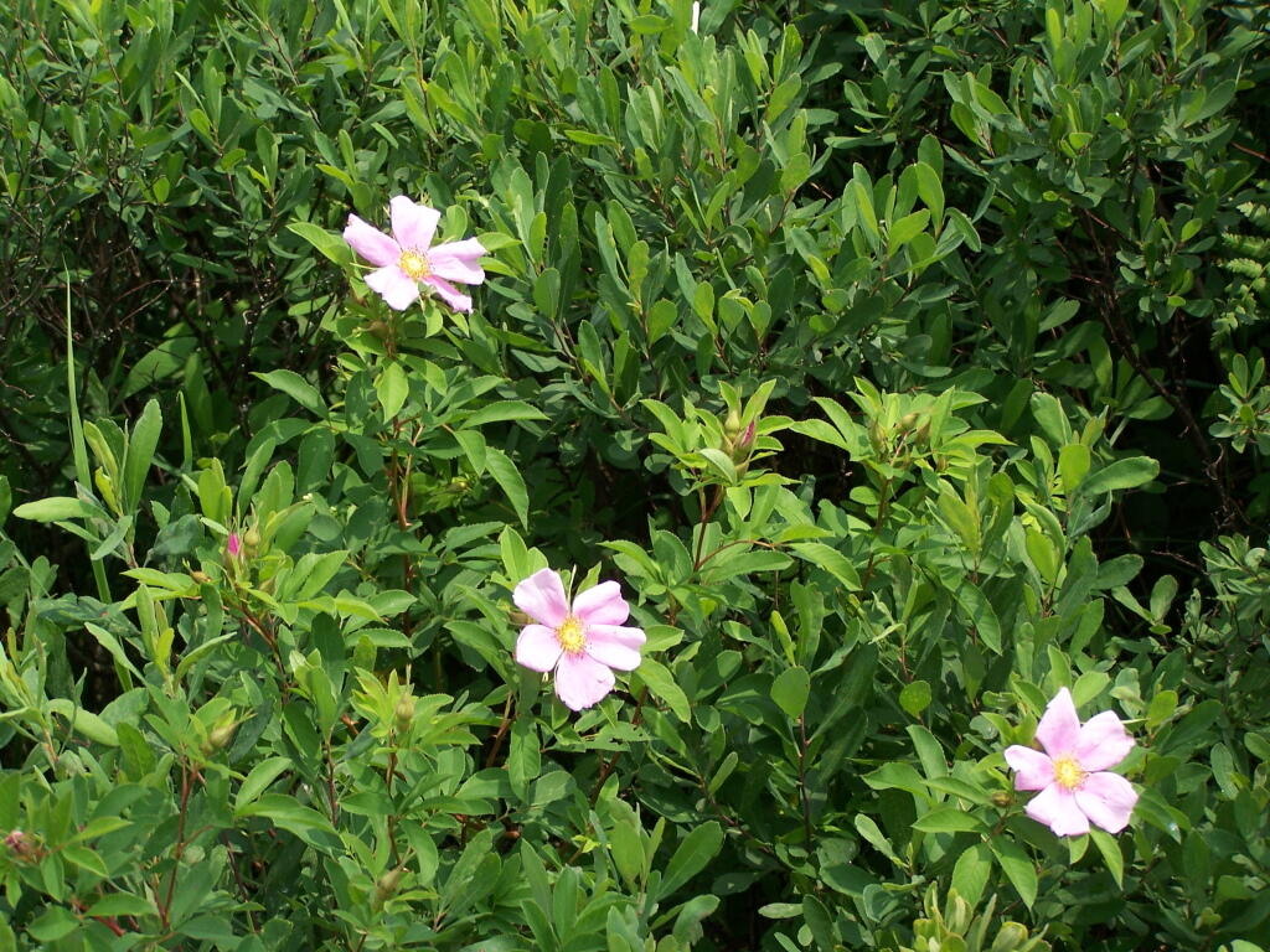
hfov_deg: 20.9
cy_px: 476
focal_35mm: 94
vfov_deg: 15.7
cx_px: 635
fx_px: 3449
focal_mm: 15.6
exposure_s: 1/640
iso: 80
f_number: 3.2
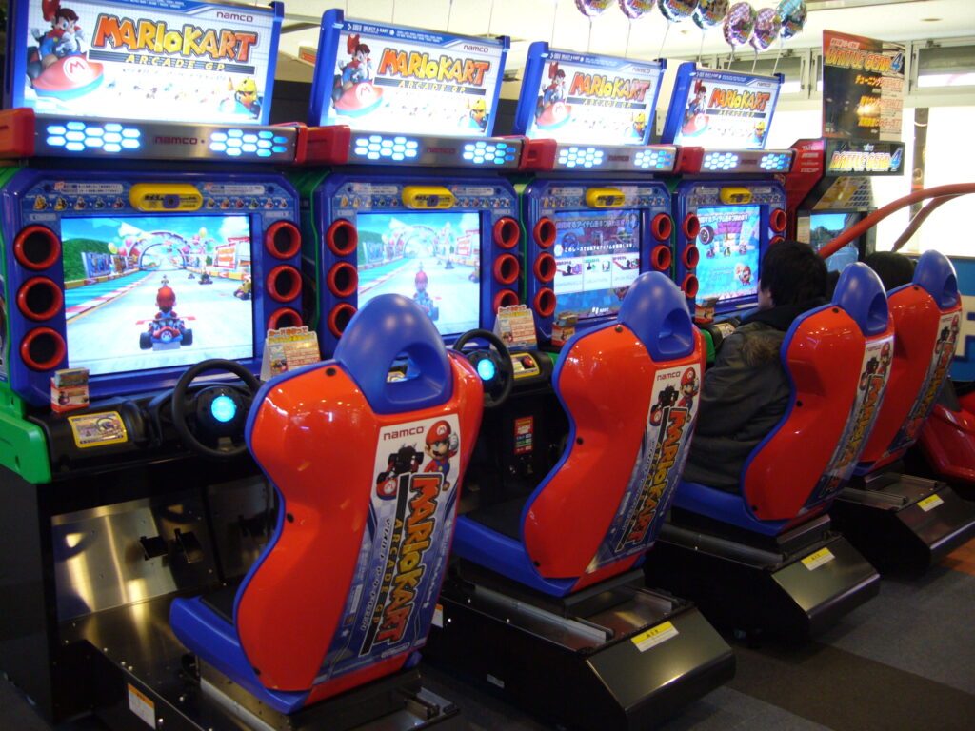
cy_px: 366
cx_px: 488
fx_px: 986
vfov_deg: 40.7
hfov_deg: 52.6
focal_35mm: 35
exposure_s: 1/15
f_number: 2.8
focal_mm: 5.8
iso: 125
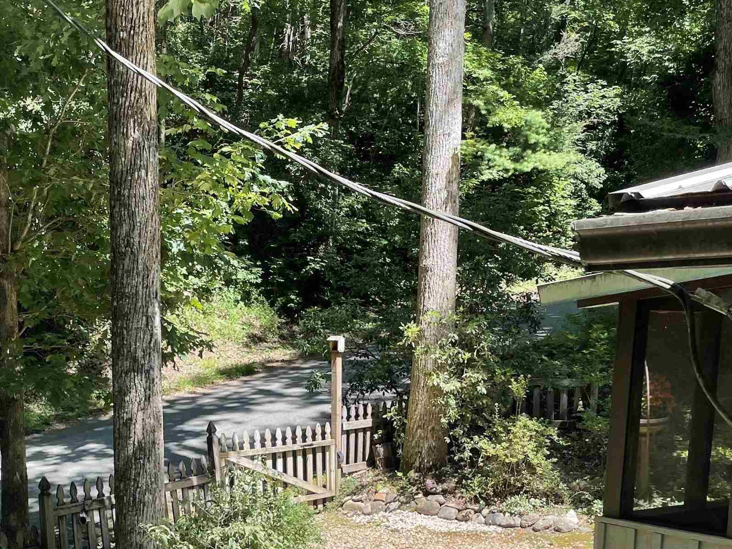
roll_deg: -1.9
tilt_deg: -8.3
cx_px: 257
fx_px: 1057
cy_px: 485
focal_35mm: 50
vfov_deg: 28.1
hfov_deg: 37.8
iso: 32
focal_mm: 4.2
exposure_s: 1/720
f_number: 1.6
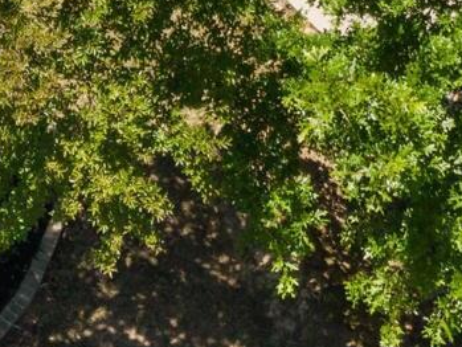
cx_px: 458
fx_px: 2296
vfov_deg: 7.6
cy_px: -680
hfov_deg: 11.4
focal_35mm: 172
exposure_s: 1/1600
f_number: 1.8
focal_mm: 8.67
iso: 100
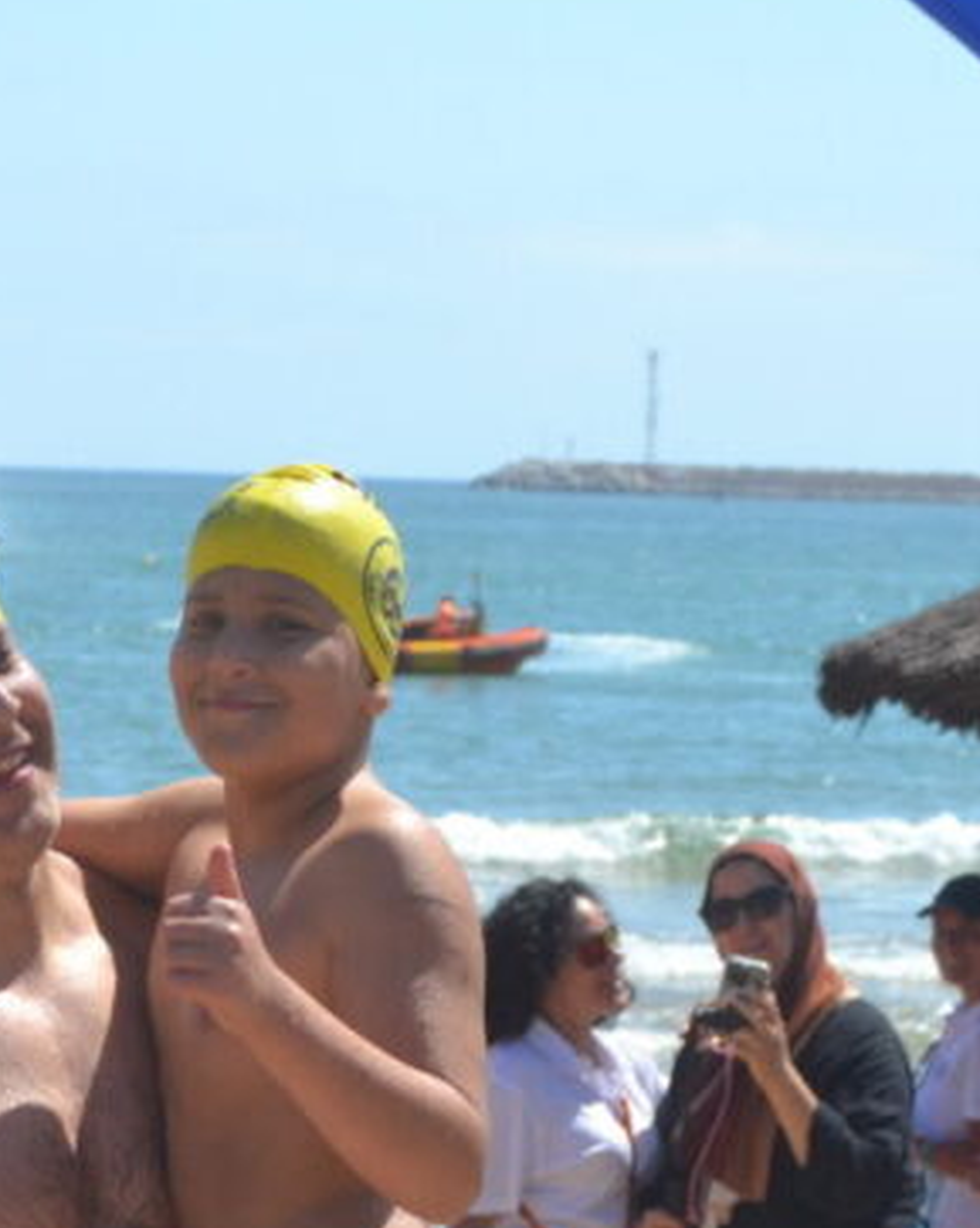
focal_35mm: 179
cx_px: 305
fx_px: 6510
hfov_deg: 8.6
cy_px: 970
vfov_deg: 10.7
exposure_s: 1/1600
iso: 400
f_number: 5.6
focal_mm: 45
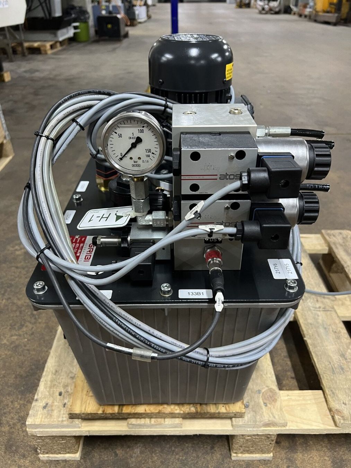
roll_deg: +1.6
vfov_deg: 67.3
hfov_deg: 53.1
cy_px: 234
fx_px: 351
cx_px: 176
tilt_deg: -33.4
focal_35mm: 26
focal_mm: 5.7
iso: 200
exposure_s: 1/50
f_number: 1.5
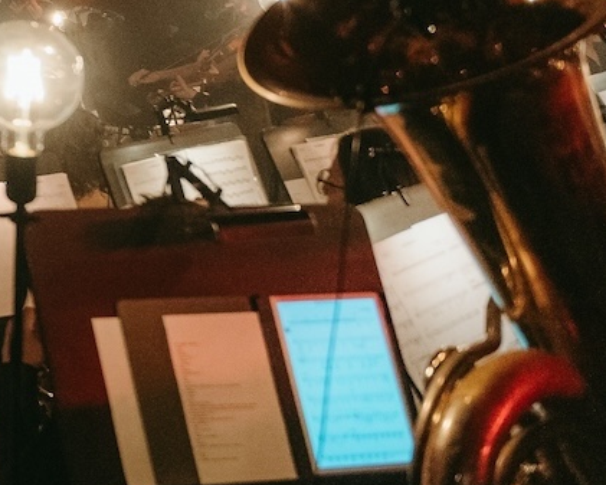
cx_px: -652
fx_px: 1920
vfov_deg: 13.8
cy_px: -172
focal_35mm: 107
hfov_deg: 14.5
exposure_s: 1/200
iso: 2000
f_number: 2.8
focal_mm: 24
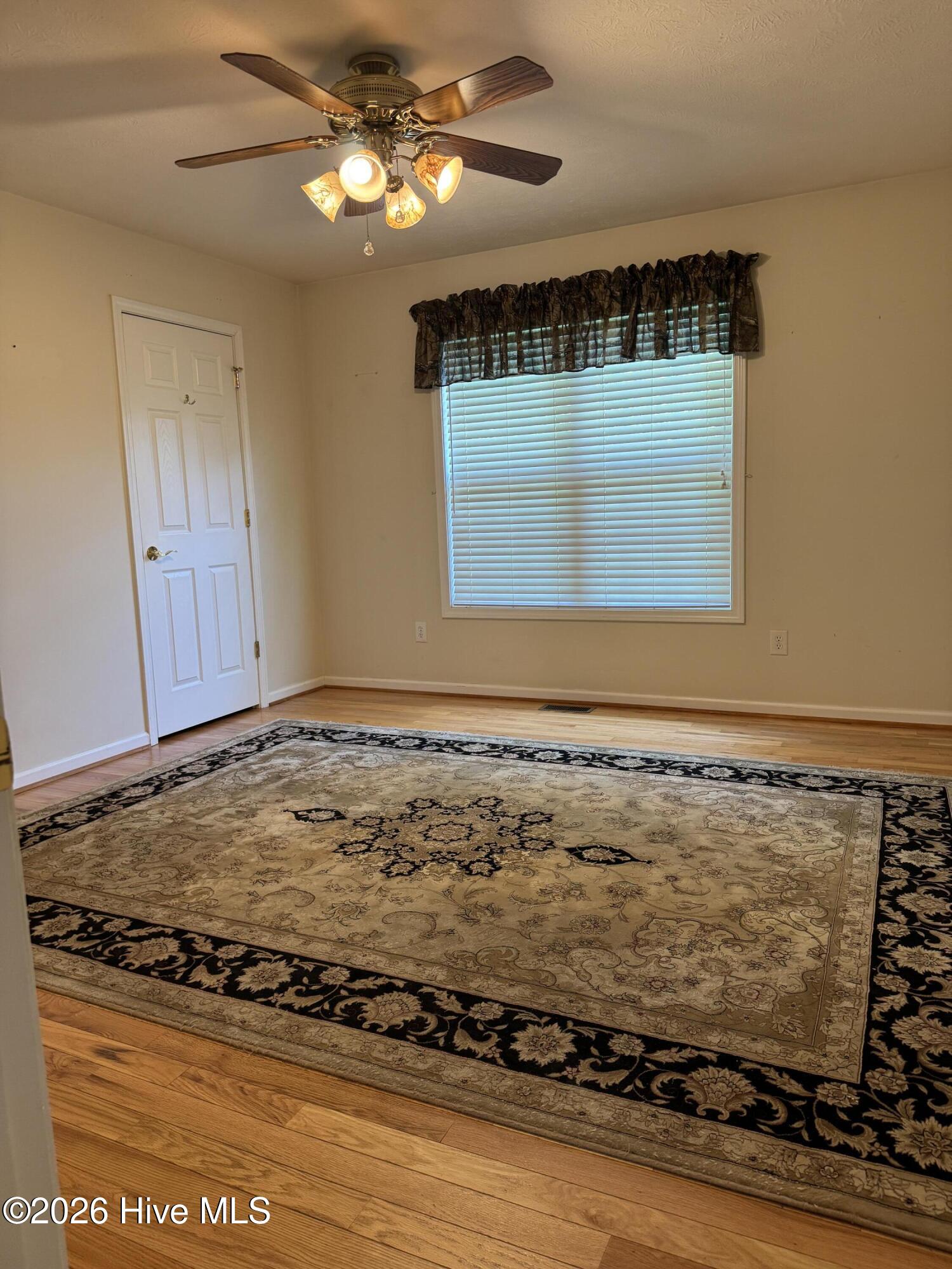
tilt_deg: -8.4
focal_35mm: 24
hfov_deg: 56.8
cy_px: 634
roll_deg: +2.1
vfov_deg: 71.6
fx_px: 880
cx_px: 476
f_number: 1.78
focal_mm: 6.76
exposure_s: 1/60
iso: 125
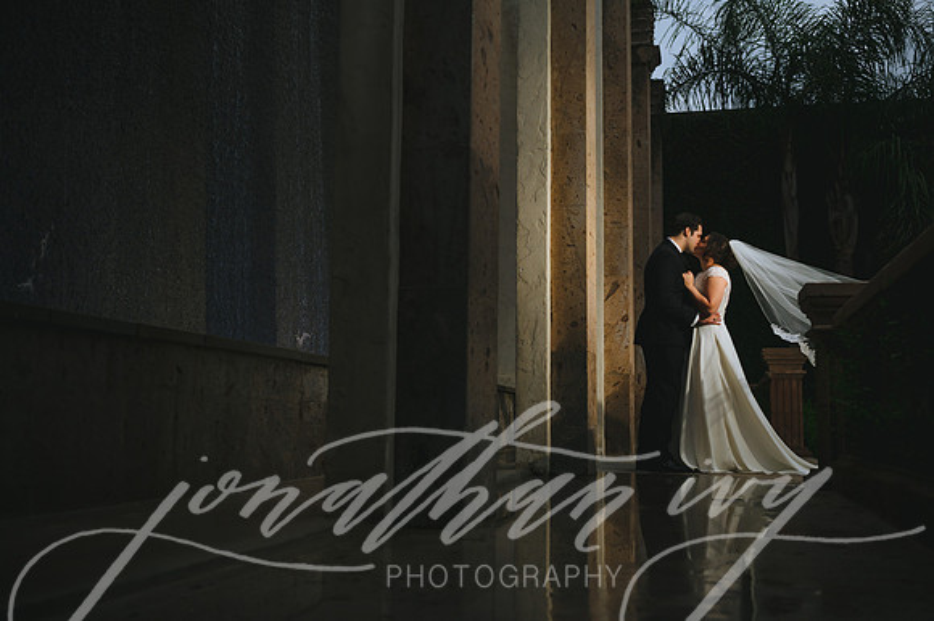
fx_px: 947
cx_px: 492
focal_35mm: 37
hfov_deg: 52.5
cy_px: 303
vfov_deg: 36.3
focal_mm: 34
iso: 100
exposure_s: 1/200
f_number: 2.8
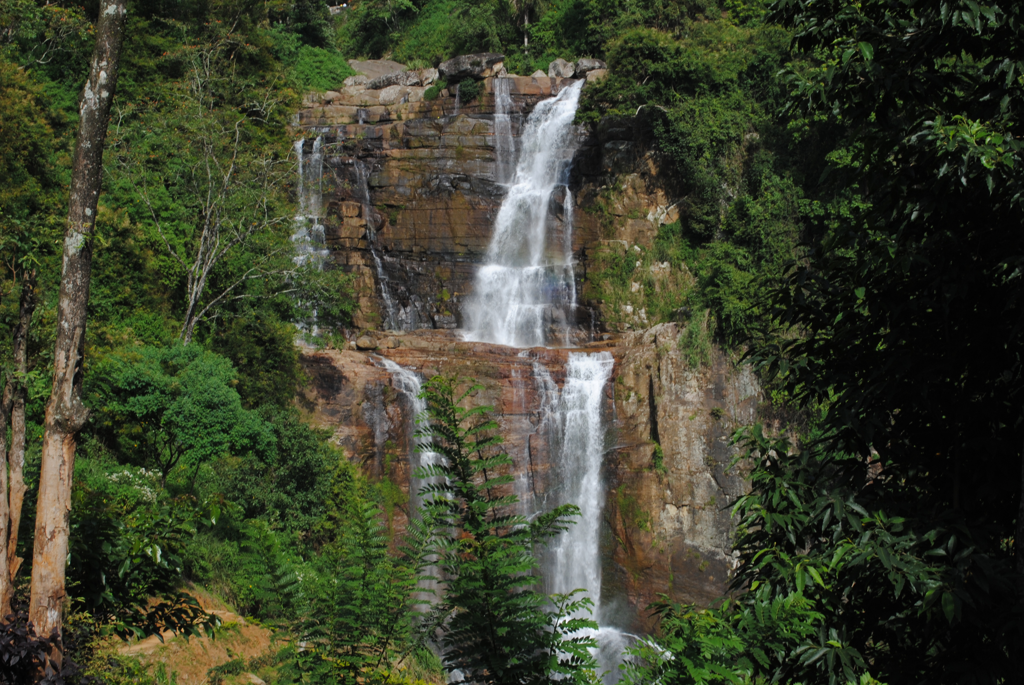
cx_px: 500
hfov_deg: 35.0
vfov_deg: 23.8
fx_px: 1623
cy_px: 353
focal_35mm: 57
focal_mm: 36
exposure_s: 1/80
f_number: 14
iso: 100
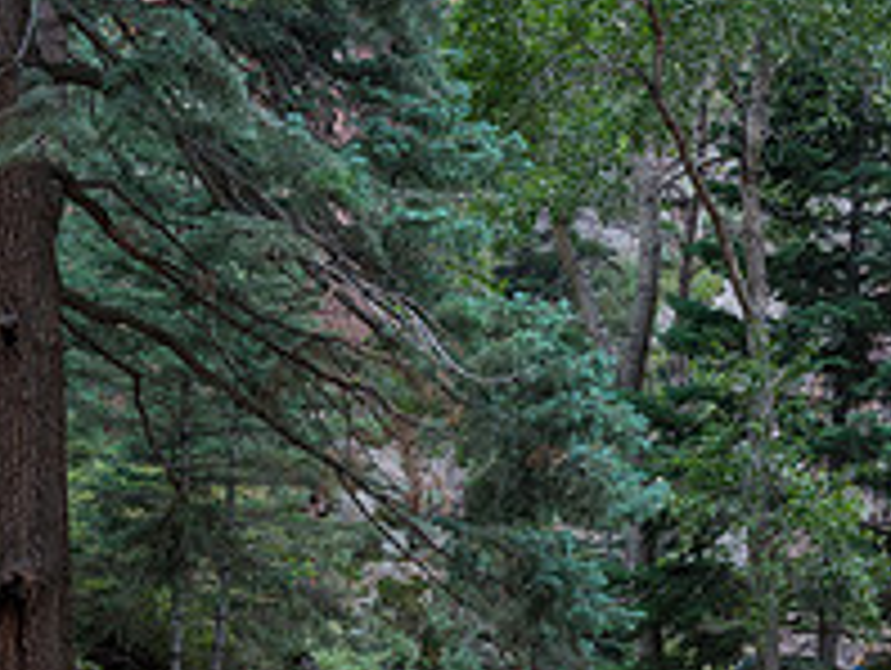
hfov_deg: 18.0
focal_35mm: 109
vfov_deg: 12.9
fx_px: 2809
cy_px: 994
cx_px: 308
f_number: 9
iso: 1400
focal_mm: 50
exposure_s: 1/125
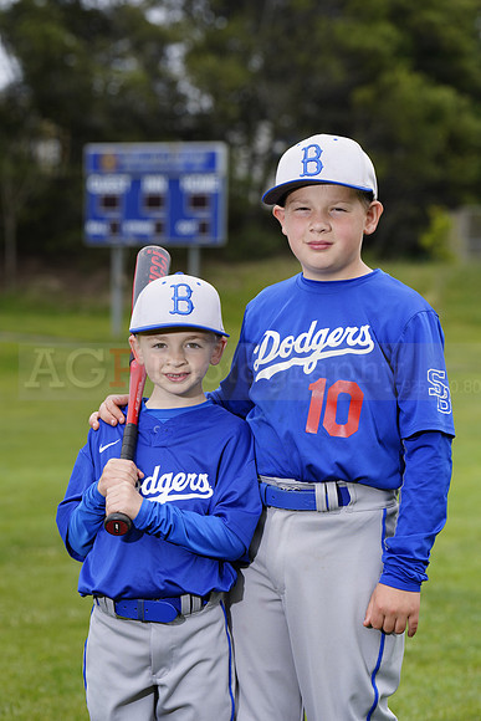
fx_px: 2884
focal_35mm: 144
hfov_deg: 9.5
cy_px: 360
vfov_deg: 14.2
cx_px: 240
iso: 100
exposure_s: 1/250
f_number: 6.3
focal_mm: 144
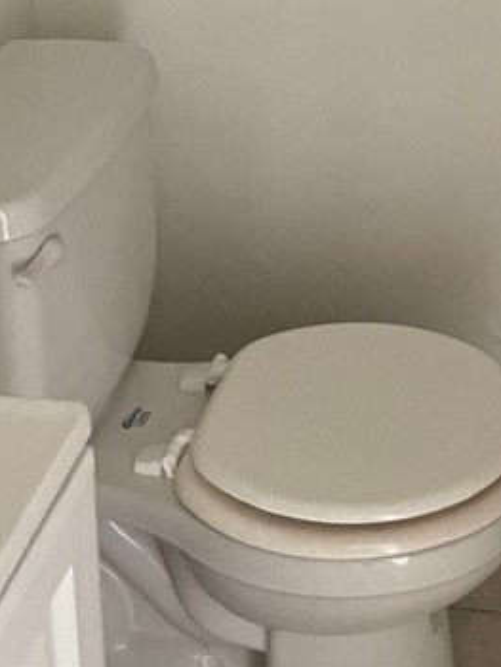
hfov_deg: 18.7
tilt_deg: -15.6
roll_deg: -1.1
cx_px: 545
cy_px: -213
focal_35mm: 76
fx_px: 1465
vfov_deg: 22.7
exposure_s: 1/46
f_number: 1.6
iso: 500
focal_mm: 5.1
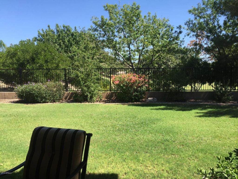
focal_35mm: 29
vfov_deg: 48.2
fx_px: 199
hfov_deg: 61.7
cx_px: 119
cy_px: 90
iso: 32
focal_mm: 4.15
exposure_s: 1/1014
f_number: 2.2
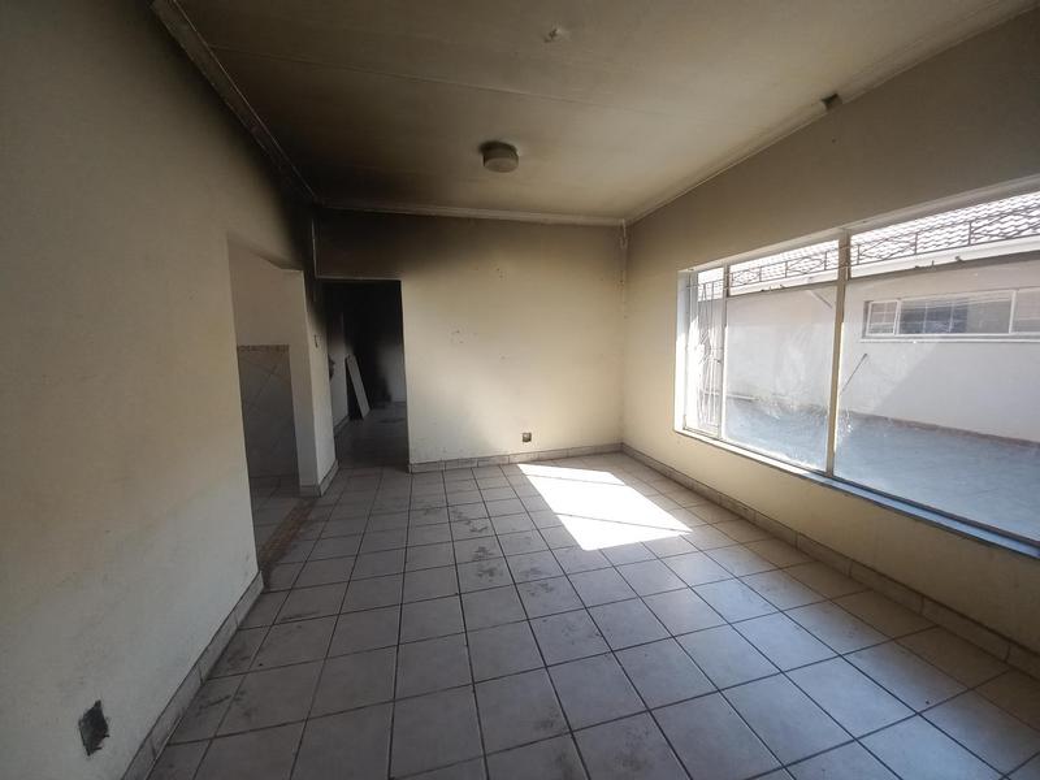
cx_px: 520
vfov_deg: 89.9
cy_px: 390
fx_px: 391
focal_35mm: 13
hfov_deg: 106.2
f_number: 2.2
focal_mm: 1.42
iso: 40
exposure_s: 1/110
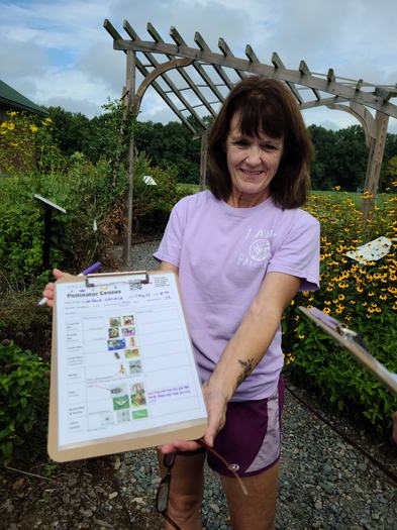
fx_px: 429
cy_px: 265
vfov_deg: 63.5
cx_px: 198
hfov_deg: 49.7
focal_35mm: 28
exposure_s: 1/1433
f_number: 2
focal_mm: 5.9
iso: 25
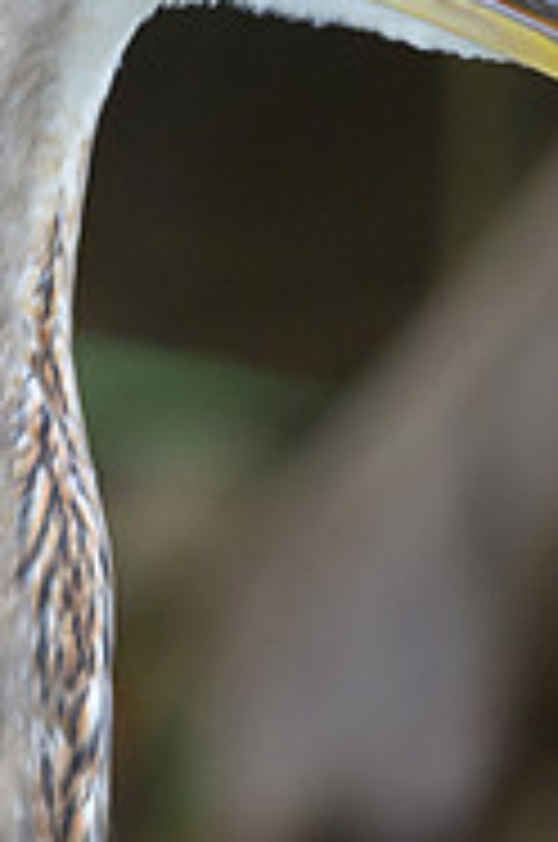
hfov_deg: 0.6
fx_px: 54347
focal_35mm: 2329
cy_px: 324
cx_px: 284
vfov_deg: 0.9
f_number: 5.6
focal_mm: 500
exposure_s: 1/800
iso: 4000
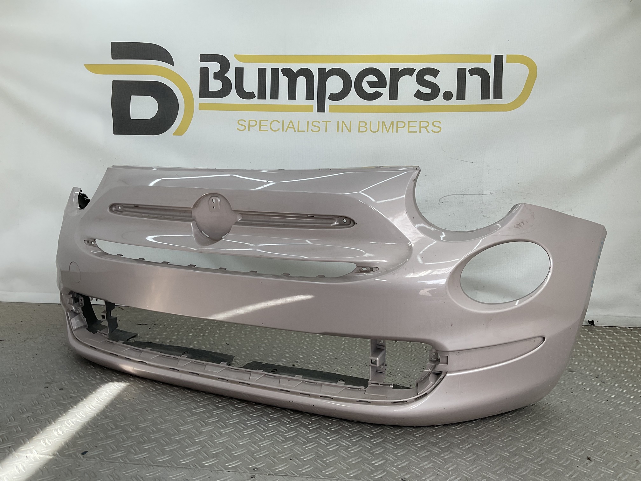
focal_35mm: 29
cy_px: 240
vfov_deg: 48.2
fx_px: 537
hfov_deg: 61.7
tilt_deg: -7.0
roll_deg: -2.4
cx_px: 320
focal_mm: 3
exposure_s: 1/238
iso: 16
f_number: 1.8
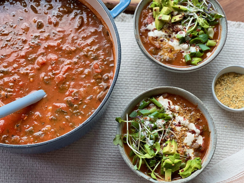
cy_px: 92
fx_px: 543
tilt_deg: -73.2
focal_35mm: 77
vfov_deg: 19.1
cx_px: 122
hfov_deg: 25.3
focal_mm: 9
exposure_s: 1/121
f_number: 2.8
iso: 125
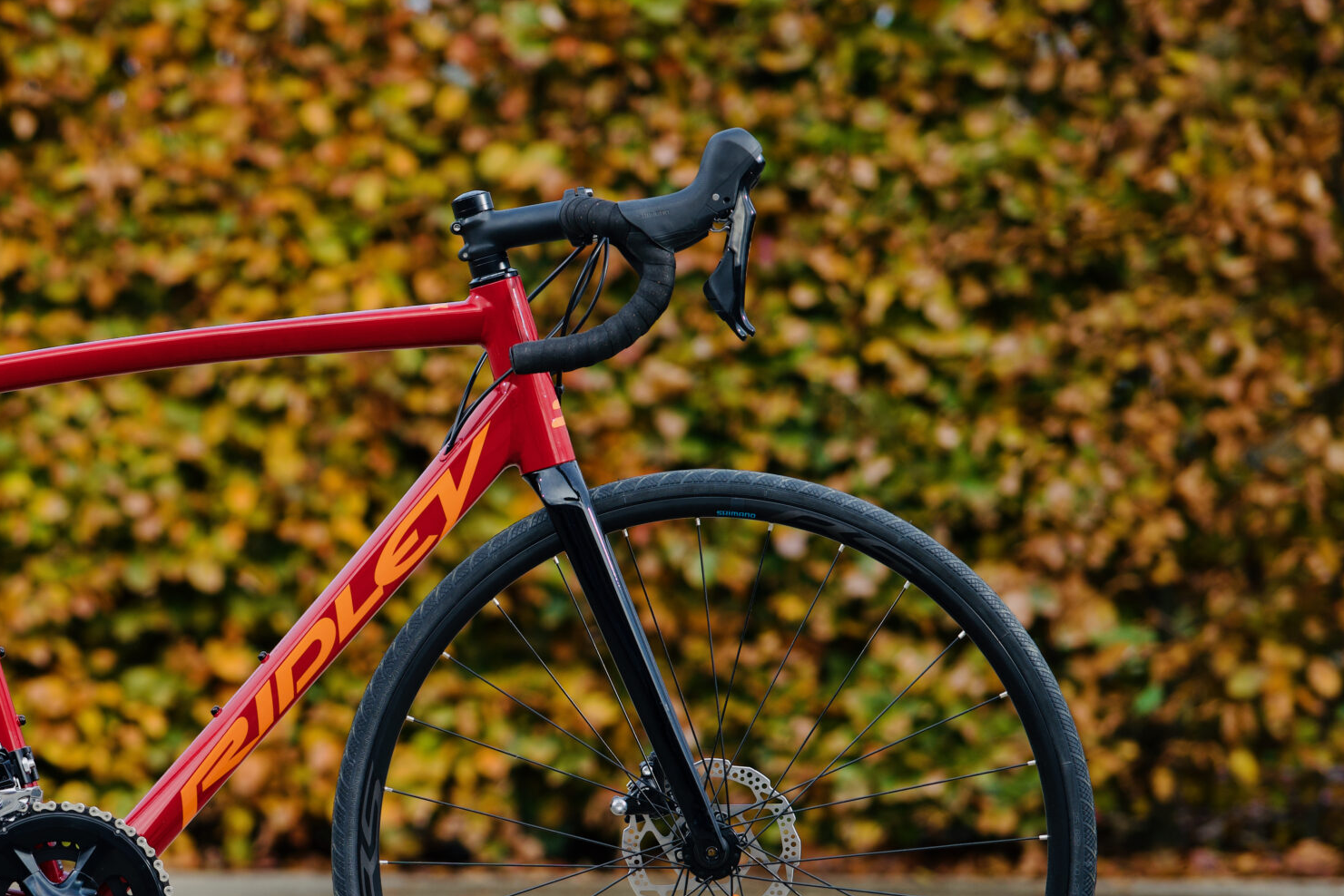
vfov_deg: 5.3
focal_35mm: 261
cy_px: 626
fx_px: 9745
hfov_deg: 7.9
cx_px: 191
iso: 100
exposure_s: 1/250
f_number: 4
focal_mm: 151
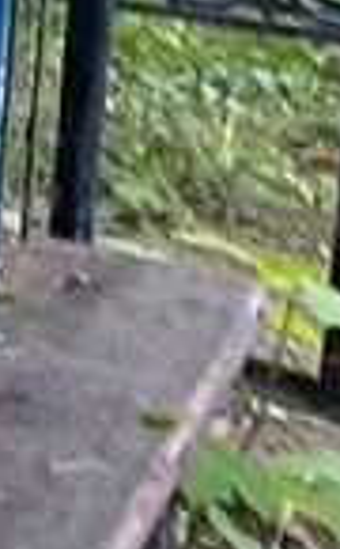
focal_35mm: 195
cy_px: -761
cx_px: -1436
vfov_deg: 9.6
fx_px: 2905
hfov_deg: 5.1
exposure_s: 1/76
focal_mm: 4.25
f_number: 1.8
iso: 125
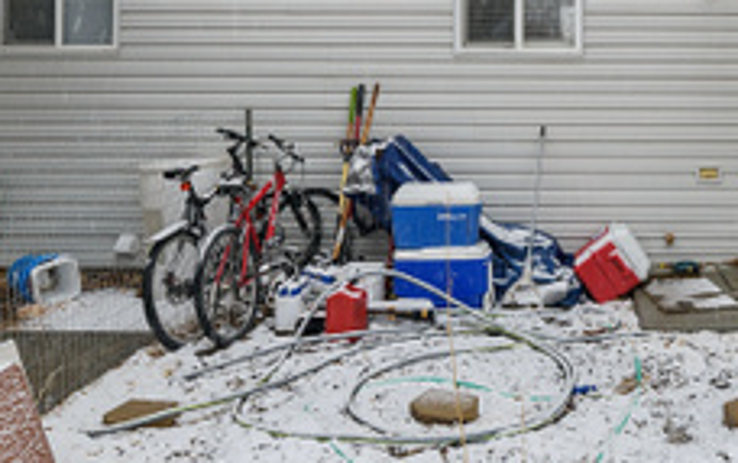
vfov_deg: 30.4
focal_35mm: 40
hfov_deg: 47.3
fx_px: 805
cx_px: 557
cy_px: 31
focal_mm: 14
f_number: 8
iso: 100
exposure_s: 1/80
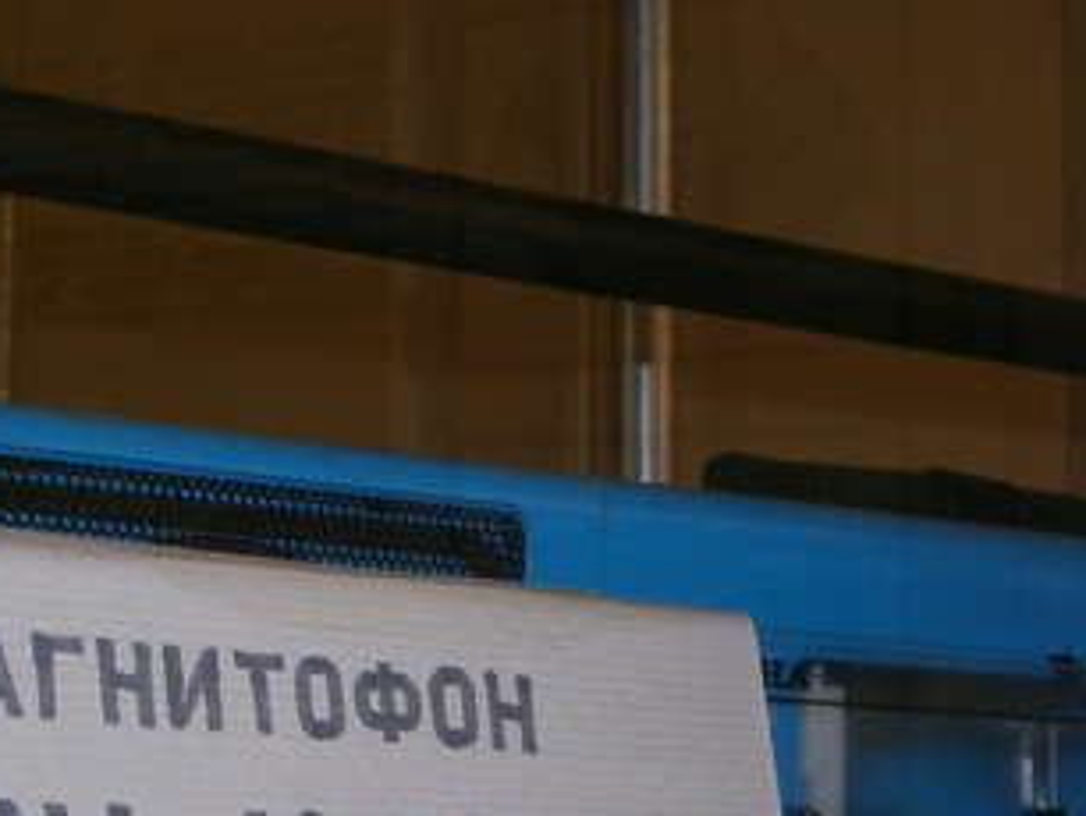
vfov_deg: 15.7
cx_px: 522
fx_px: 2951
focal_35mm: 94
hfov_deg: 20.8
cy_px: 546
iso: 125
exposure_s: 1/40
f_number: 3.1
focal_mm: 6.4
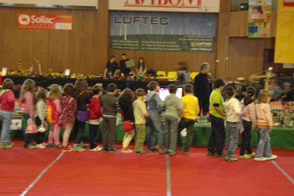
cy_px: 98
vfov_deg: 22.6
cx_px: 147
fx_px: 490
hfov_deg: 33.4
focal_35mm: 60
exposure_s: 1/6
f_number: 4.5
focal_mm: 40
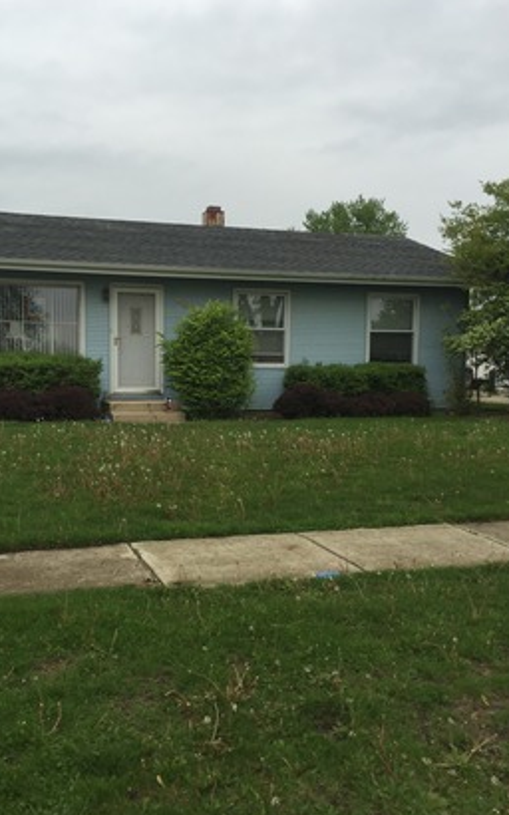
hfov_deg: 35.3
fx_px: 800
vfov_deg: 53.9
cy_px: 455
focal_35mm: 36
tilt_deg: -5.3
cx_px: 229
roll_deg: +0.6
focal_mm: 4.15
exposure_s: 1/618
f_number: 2.2
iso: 32
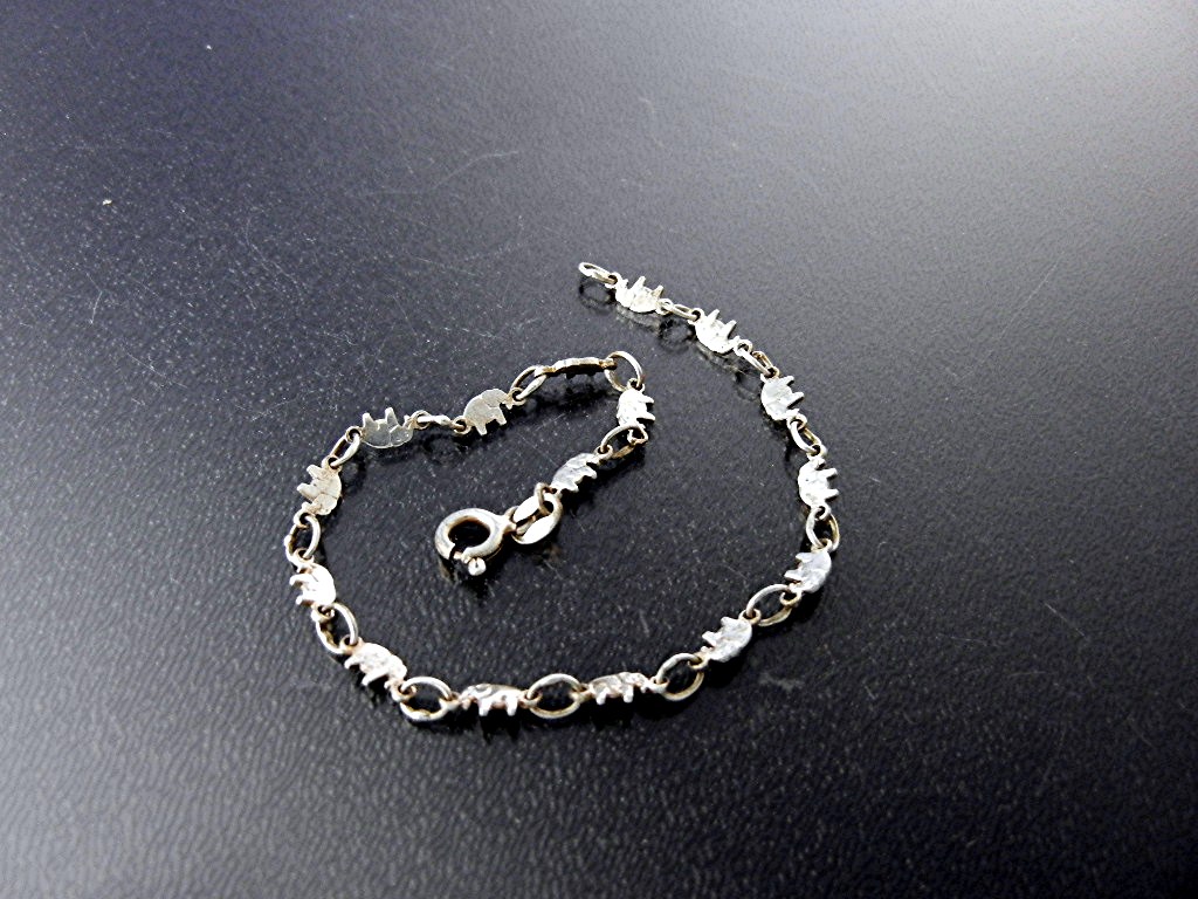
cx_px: 599
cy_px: 450
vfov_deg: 41.8
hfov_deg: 54.0
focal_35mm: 34
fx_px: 1177
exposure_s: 1/4.8
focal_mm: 6.2
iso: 200
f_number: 3.6
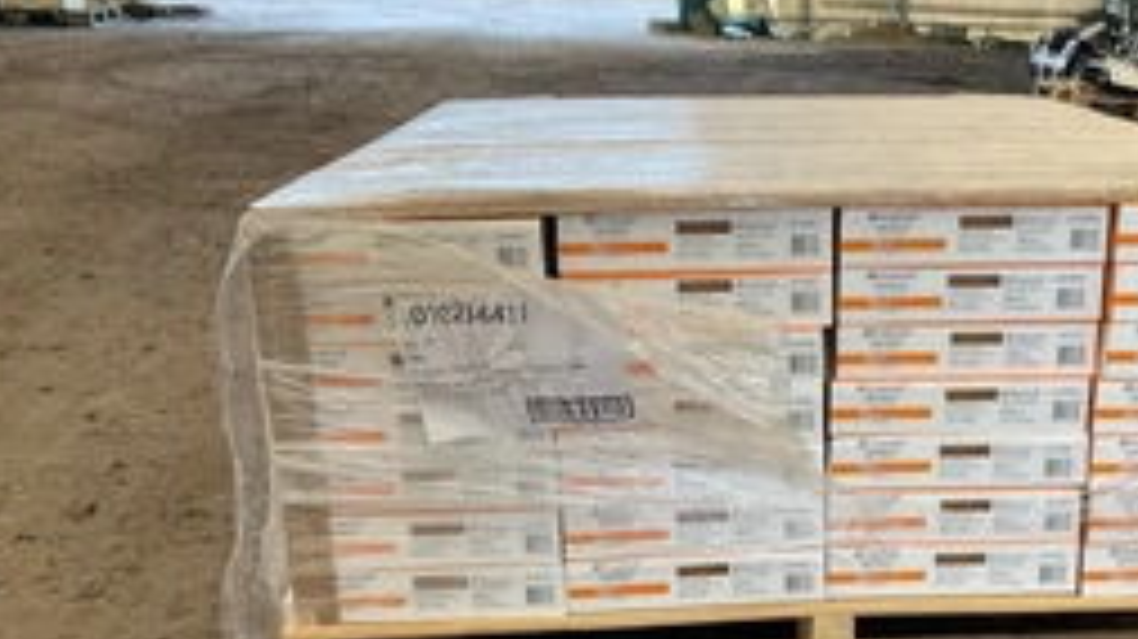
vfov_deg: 23.7
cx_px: 778
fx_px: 1508
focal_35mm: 50
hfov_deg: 40.7
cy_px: 450
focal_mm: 3
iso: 64
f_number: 1.8
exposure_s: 1/73
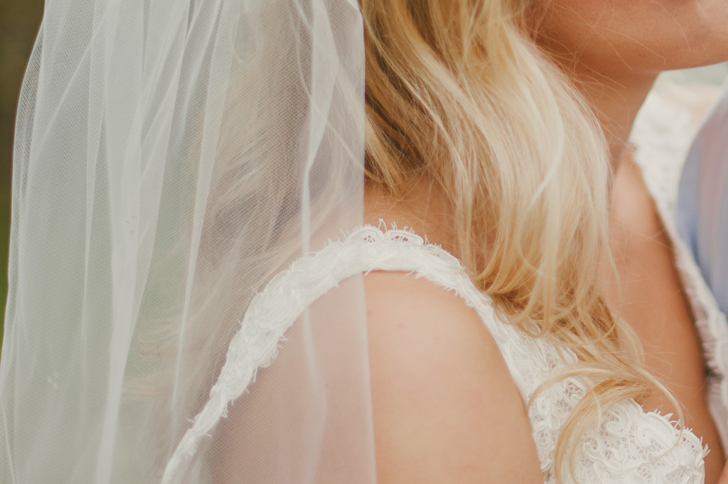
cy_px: 38
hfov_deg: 15.5
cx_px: 667
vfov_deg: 10.4
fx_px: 2648
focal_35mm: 131
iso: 200
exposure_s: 1/1250
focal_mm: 50
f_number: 1.4
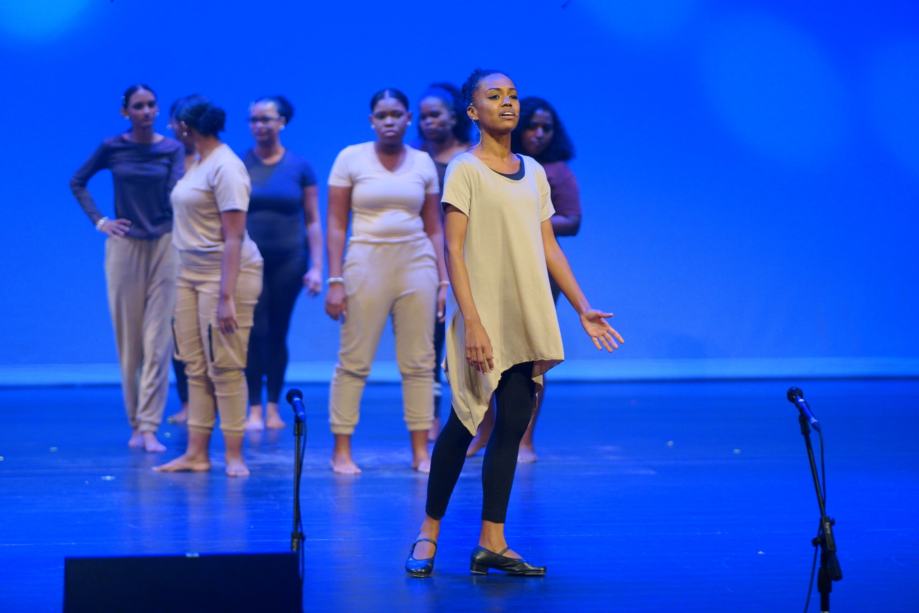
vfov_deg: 10.8
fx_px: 3255
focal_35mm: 128
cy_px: 306
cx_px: 460
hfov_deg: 16.1
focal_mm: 85
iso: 1000
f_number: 1.4
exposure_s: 1/800
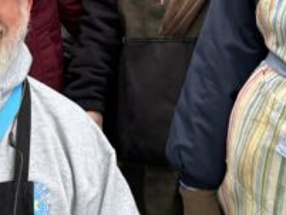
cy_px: -55
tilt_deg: -9.5
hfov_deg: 22.3
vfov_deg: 16.2
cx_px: 68
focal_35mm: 87
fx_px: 719
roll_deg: -1.7
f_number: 1.78
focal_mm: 6.86
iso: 80
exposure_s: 1/270
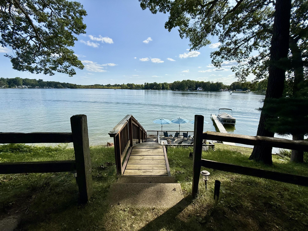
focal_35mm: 14
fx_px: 125
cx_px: 154
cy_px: 116
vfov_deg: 85.7
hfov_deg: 102.1
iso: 50
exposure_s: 1/2506
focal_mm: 2.22
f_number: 2.2
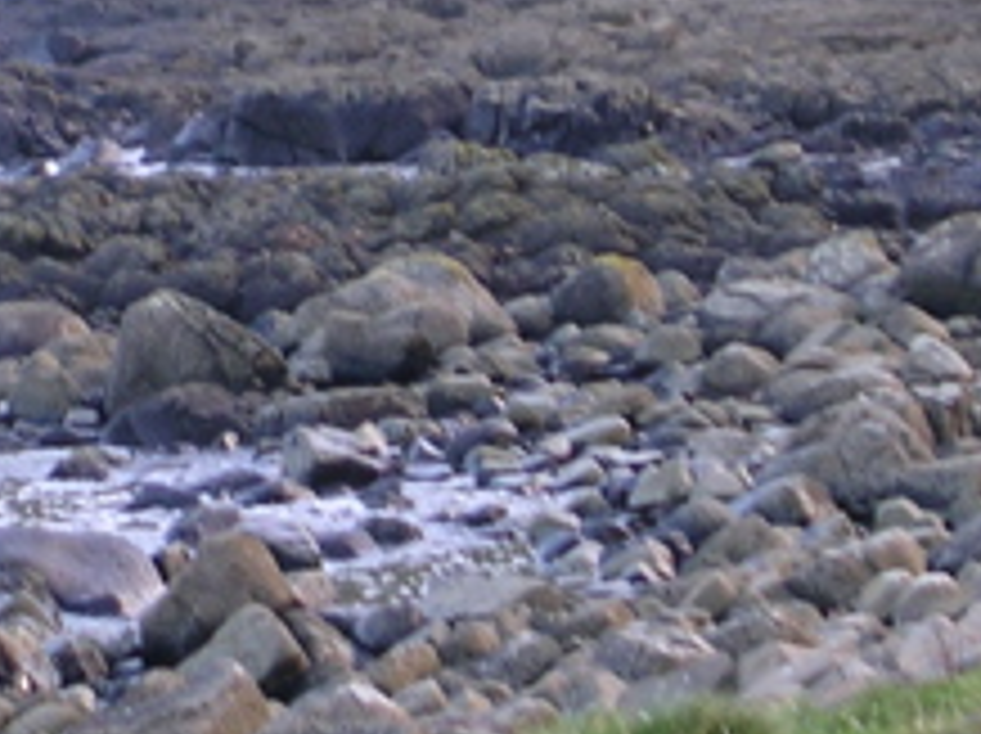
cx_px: 72
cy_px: -14
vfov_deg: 4.4
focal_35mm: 338
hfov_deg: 5.9
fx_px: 9568
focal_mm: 17.4
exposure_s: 1/27.9
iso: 50
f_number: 4.9
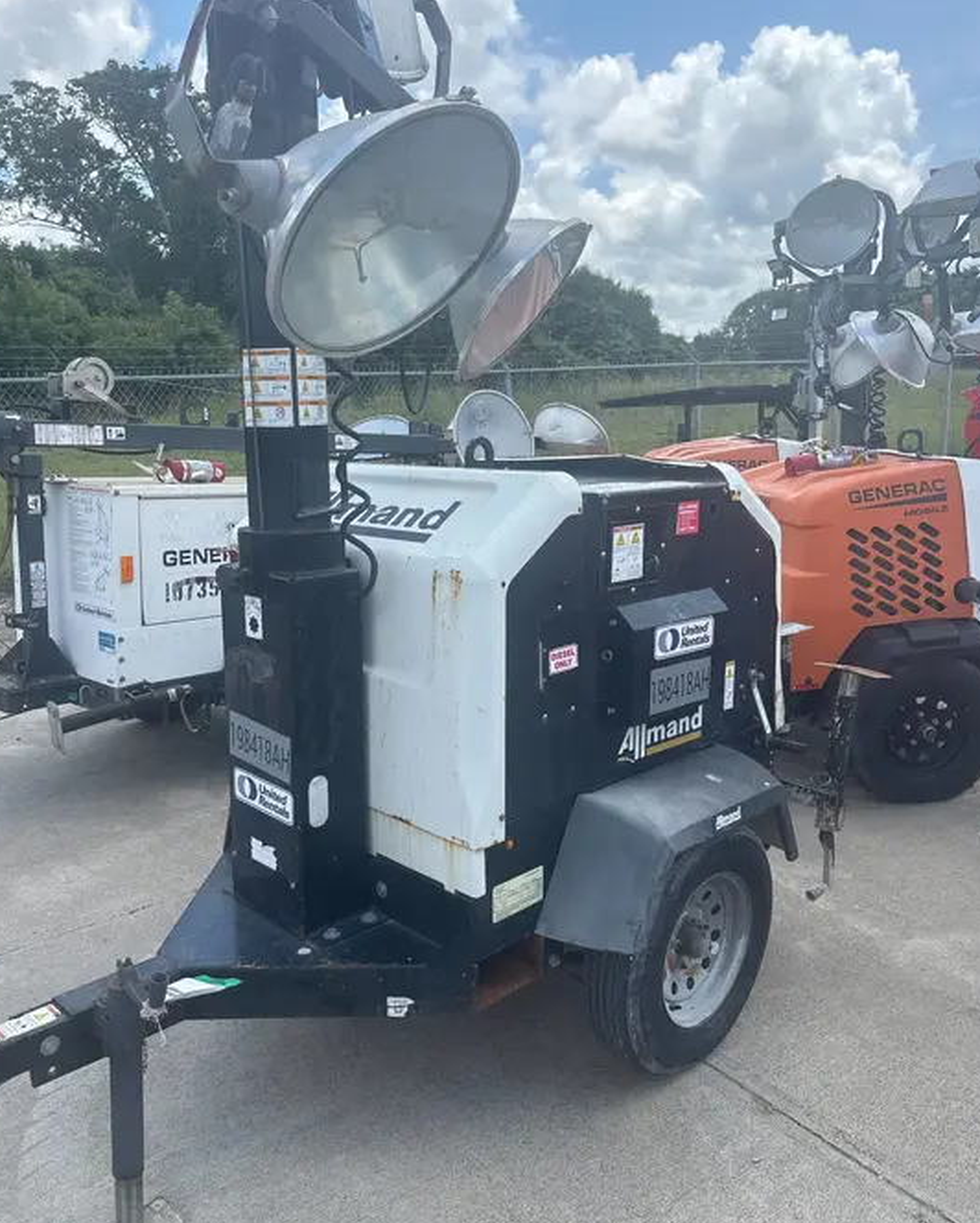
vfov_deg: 62.2
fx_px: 1014
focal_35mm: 28
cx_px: 481
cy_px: 612
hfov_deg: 51.6
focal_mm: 5.96
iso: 50
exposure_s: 1/1845
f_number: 1.6
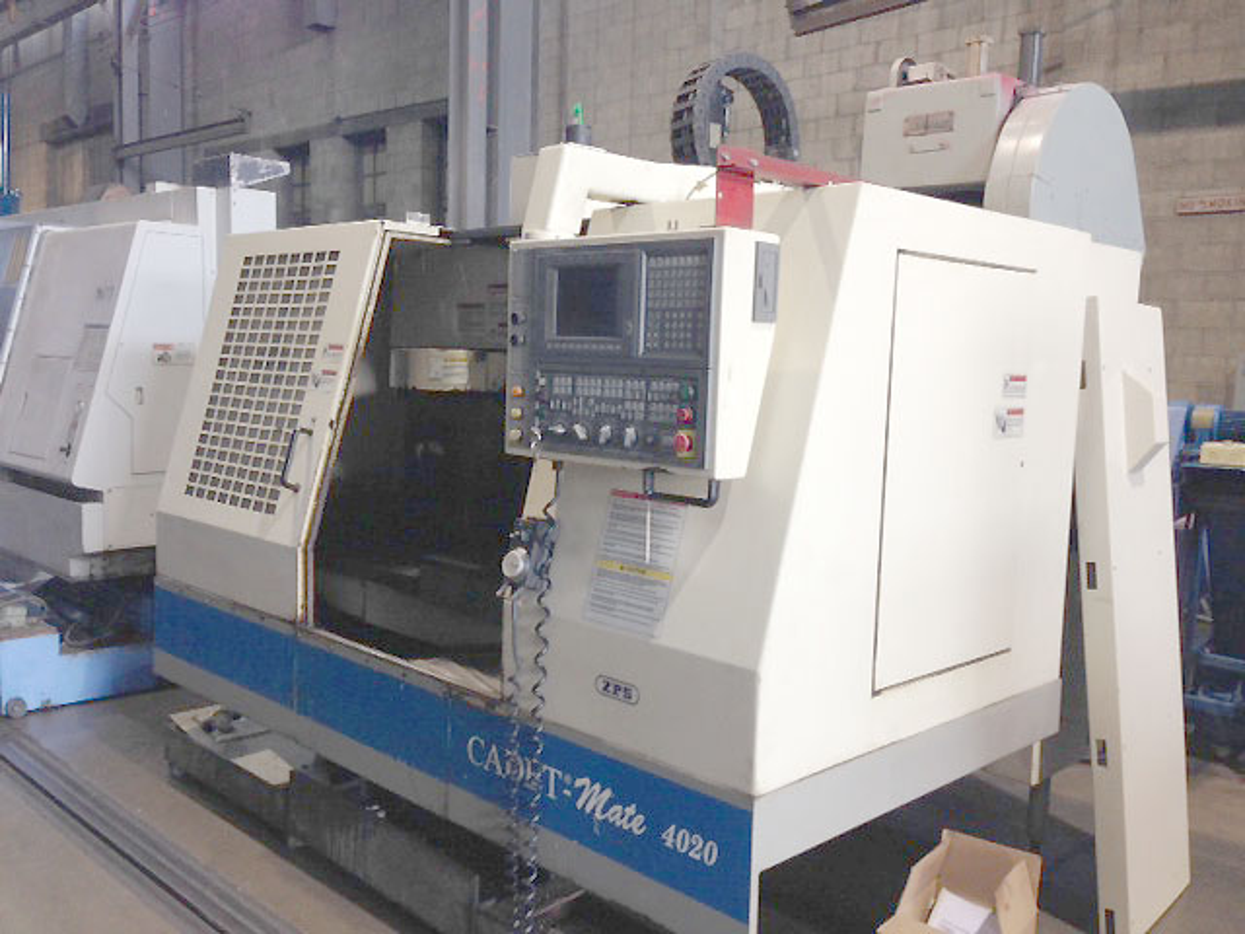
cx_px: 622
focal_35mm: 33
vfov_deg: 42.9
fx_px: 1187
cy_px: 467
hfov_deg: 55.4
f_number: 2.4
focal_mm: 4.12
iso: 64
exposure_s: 1/40
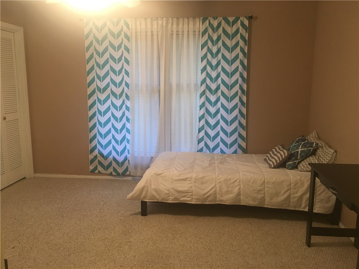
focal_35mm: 29
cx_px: 180
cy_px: 134
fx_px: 301
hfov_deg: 61.7
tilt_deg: -8.6
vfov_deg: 48.2
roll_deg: +0.0
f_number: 2.2
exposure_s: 1/15
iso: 80
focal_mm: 4.15
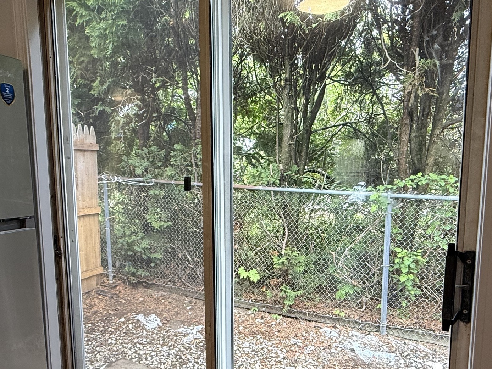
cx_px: 196
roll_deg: +0.1
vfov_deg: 44.9
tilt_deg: -5.9
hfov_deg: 57.9
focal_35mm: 31
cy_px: 239
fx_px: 441
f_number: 2.2
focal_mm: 2.22
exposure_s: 1/120
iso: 125
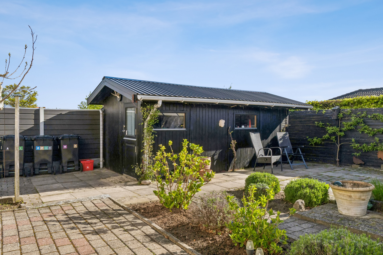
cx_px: 192
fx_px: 287
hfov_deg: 67.4
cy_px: 128
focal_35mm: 27
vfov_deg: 47.9
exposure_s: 1/1250
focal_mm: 18
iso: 250
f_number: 8
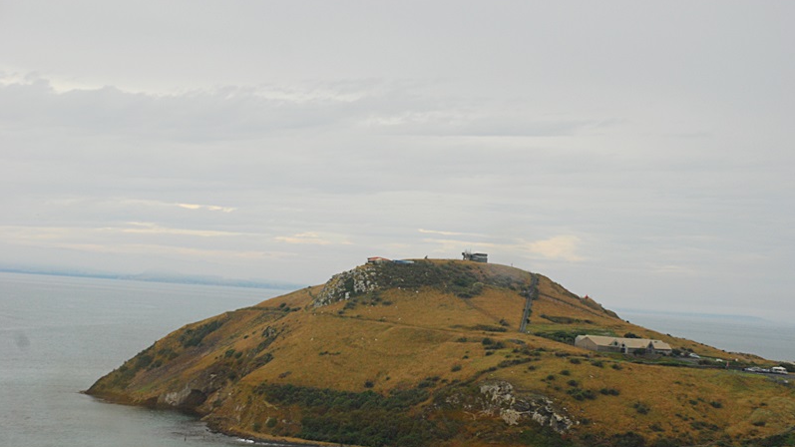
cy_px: 256
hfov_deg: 26.9
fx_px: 1665
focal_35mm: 79
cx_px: 398
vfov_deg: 15.3
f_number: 6.3
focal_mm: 50
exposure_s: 1/125
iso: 400
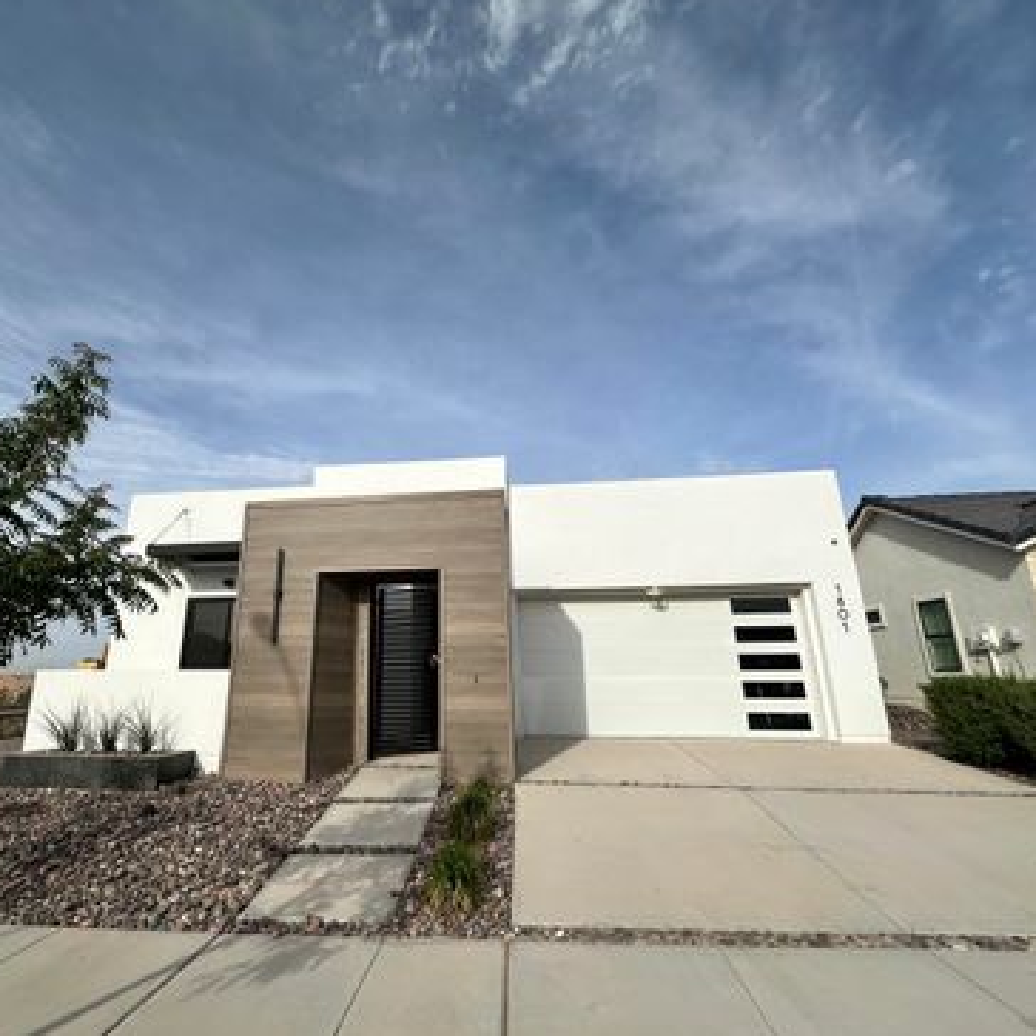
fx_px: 576
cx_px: 438
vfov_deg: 84.0
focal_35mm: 17
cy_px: 511
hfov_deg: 83.4
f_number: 2.2
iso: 40
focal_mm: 2.22
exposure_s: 1/3509
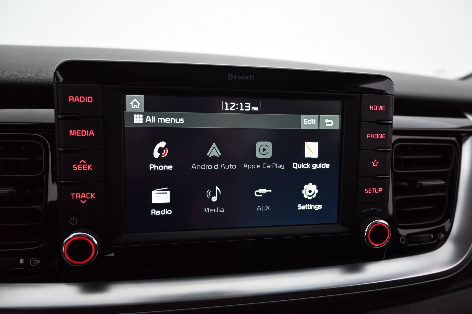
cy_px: 157
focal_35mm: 24
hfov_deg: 73.7
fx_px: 315
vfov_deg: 53.1
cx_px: 236
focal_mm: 24
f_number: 4
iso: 3200
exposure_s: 1/80
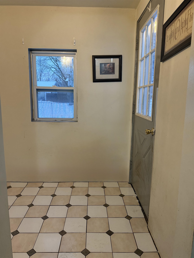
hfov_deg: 56.8
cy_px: 129
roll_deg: -1.6
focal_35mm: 24
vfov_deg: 71.6
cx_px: 97
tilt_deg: -9.8
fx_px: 179
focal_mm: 6.76
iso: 250
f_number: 1.78
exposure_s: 1/60
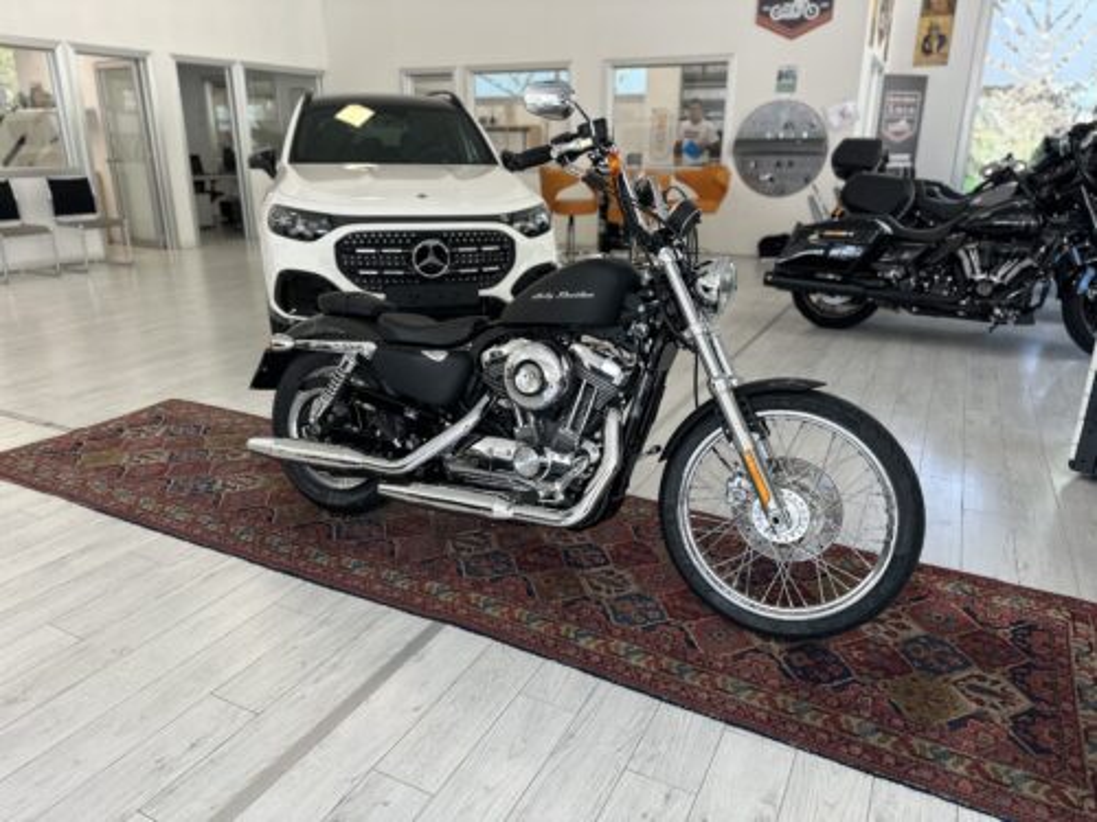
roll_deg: +0.4
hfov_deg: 71.6
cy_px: 411
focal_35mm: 24
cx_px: 548
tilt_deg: -19.8
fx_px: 761
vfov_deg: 56.8
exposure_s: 1/100
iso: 64
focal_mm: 6.86
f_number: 1.78
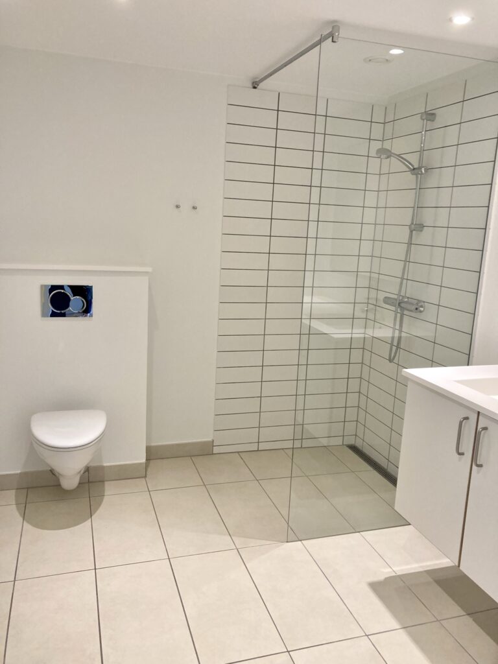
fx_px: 537
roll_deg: -4.6
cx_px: 249
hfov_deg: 49.7
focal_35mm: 28
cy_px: 332
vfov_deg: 63.4
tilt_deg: -12.2
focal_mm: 3.99
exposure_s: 1/60
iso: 100
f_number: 1.8
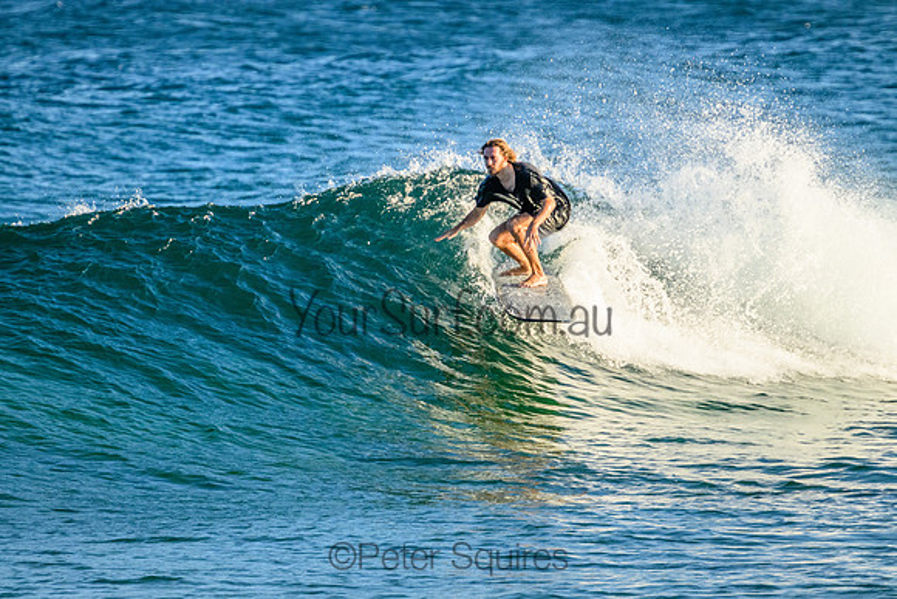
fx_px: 19937
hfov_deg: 2.6
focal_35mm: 800
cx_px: 448
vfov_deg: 1.7
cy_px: 300
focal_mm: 800
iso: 2800
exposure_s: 1/2000
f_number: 11
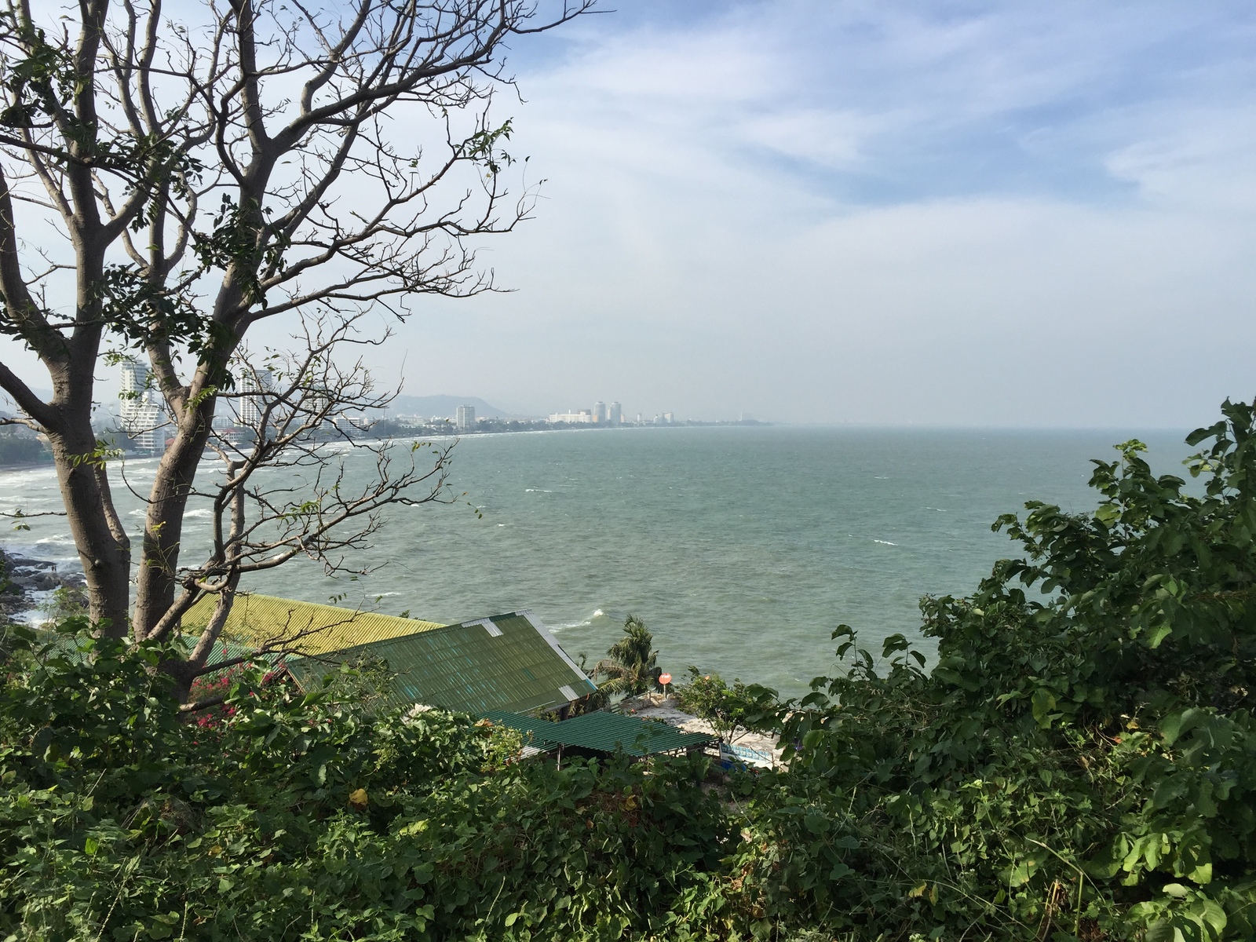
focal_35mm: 29
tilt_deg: -3.1
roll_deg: -1.9
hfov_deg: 61.7
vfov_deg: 48.2
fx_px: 1052
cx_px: 628
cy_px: 471
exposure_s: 1/1980
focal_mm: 4.15
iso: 32
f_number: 2.2
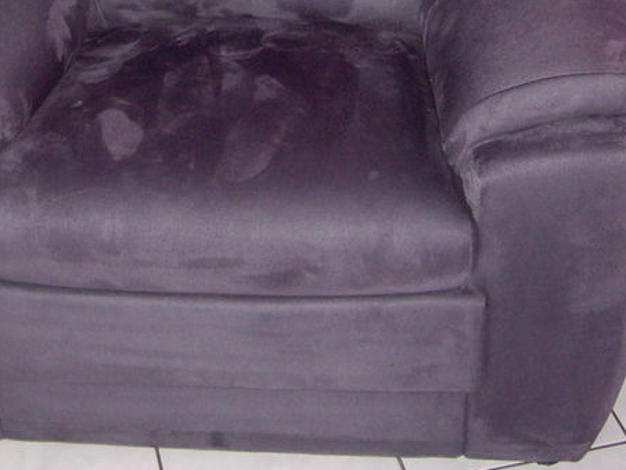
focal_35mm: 84
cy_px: -4
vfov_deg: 17.2
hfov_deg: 23.3
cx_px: 255
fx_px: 1519
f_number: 2.7
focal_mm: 6.2
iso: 200
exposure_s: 1/40
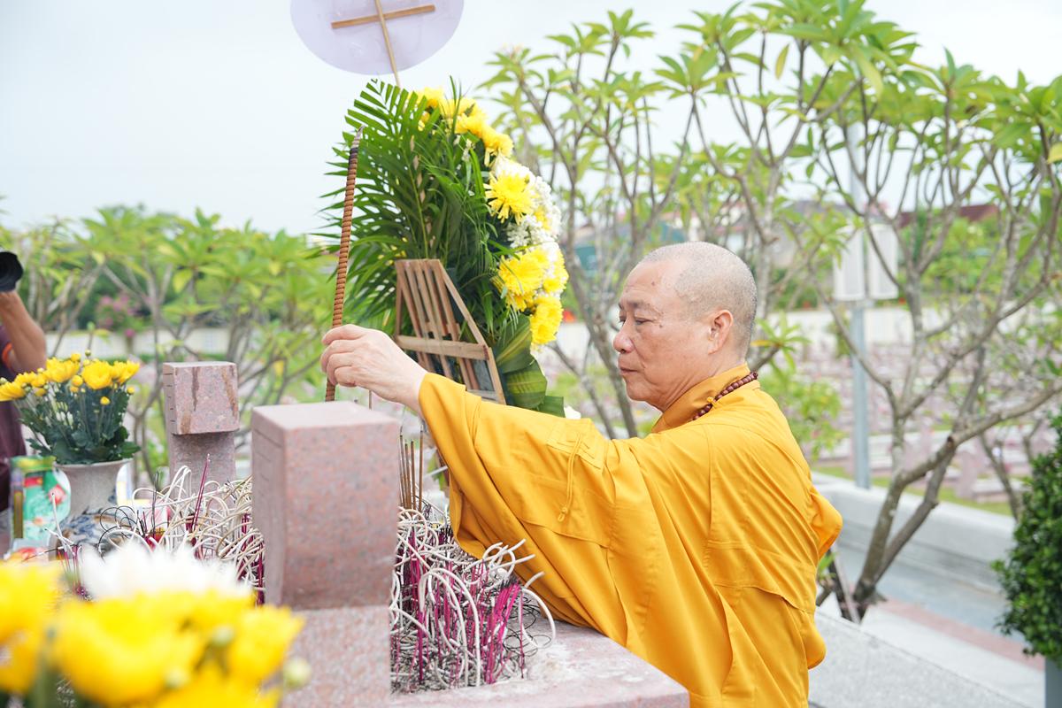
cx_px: 531
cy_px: 354
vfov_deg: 28.1
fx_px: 1416
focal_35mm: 48
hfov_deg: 41.1
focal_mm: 48
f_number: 4
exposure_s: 1/250
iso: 125
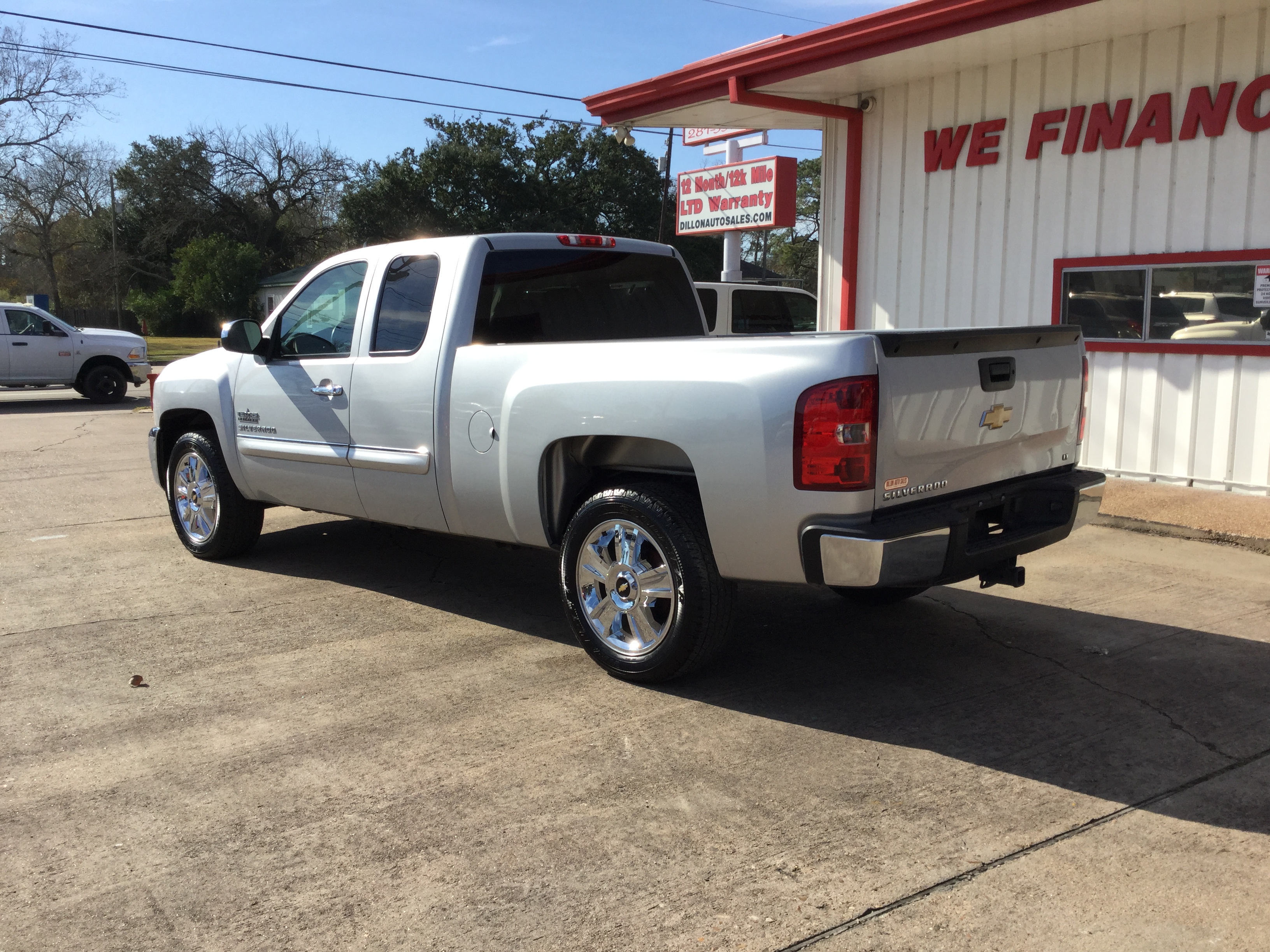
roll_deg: -1.2
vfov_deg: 45.4
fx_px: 1137
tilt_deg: -7.5
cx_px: 635
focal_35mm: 31
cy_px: 476
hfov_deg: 58.4
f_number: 2.4
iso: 25
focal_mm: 3.3
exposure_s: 1/1148
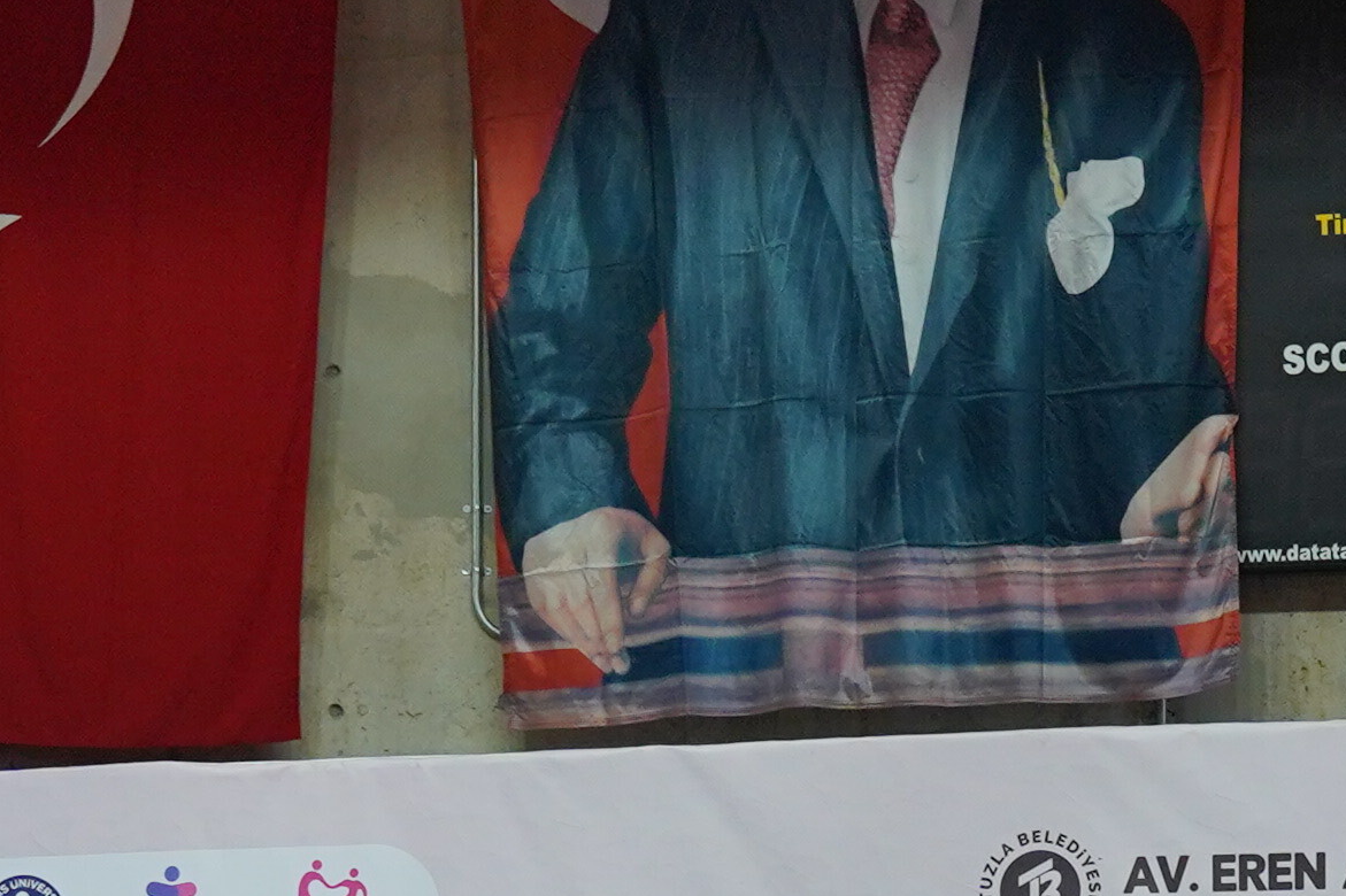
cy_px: 1836
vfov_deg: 10.2
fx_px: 4597
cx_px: 349
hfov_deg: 16.6
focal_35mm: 123
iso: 1000
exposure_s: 1/500
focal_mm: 24
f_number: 2.8
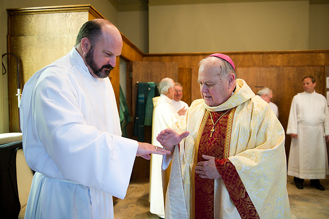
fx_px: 265
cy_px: 110
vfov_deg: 44.9
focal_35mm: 29
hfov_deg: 63.7
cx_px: 164
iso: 2000
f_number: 2.8
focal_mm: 29
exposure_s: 1/60
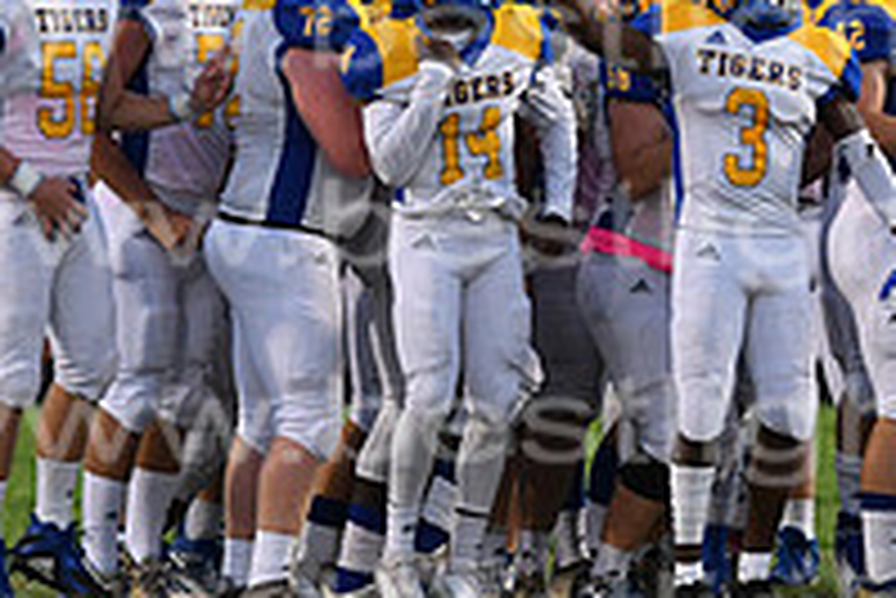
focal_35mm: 546
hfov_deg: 3.8
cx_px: 910
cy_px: -61
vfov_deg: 2.5
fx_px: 13610
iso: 1600
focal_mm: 125
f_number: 4
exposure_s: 1/800
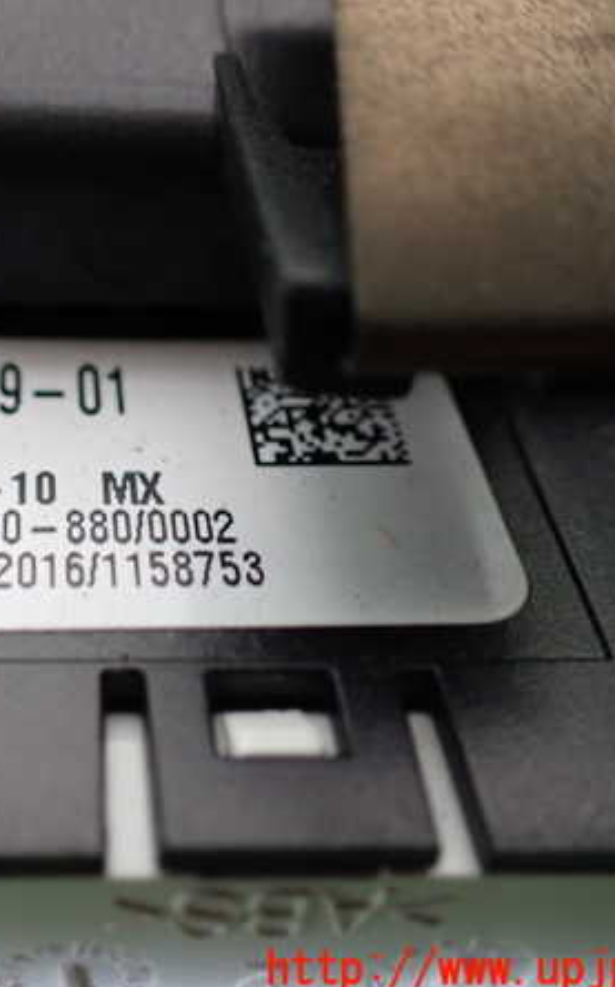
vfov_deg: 46.2
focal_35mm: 43
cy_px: 498
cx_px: 102
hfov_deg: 29.0
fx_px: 1155
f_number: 2.3
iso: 640
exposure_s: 1/125
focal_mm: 5.4
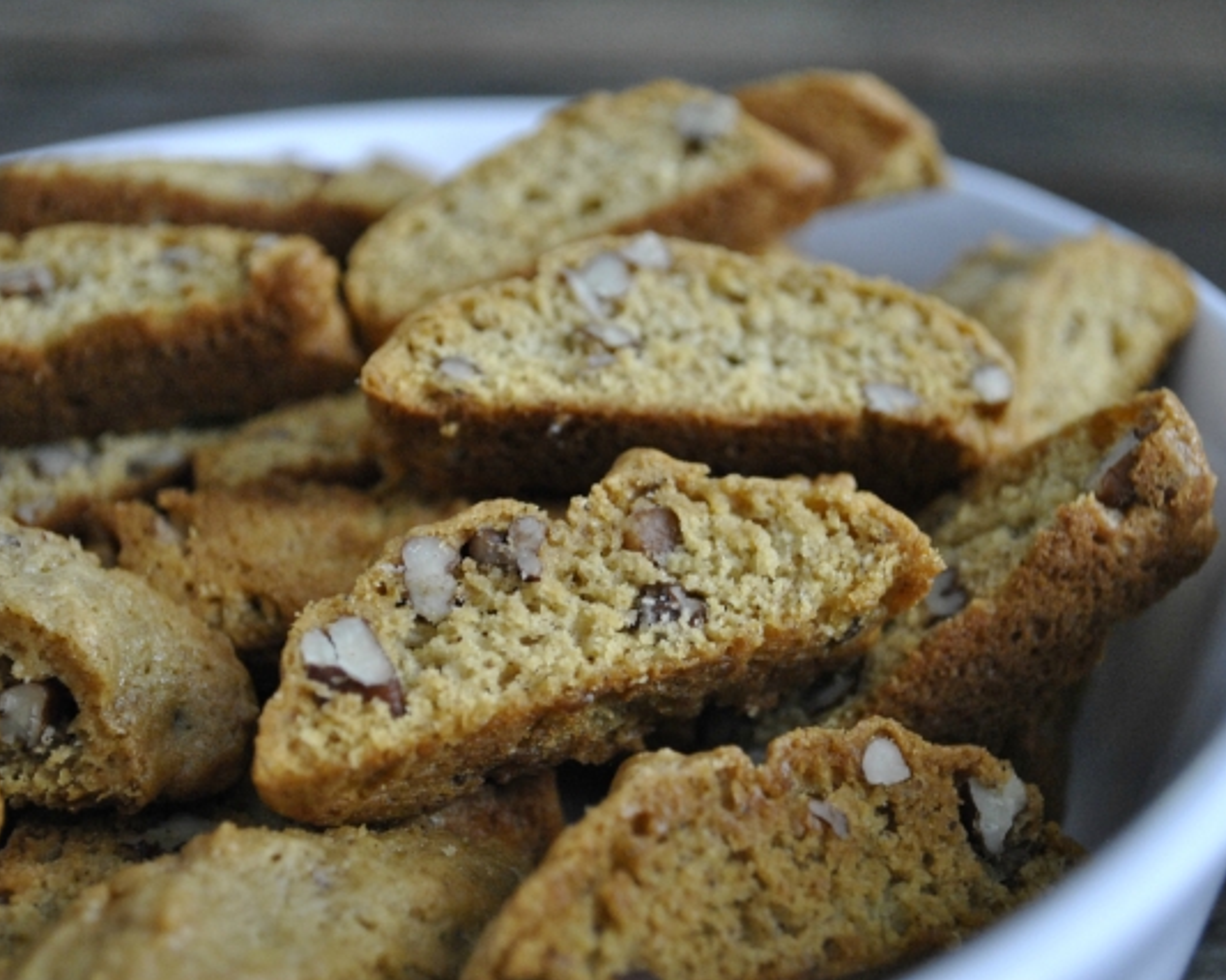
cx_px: 658
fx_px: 2213
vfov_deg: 25.0
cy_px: 492
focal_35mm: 61
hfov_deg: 31.0
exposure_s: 1/30
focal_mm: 36
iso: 1100
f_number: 5
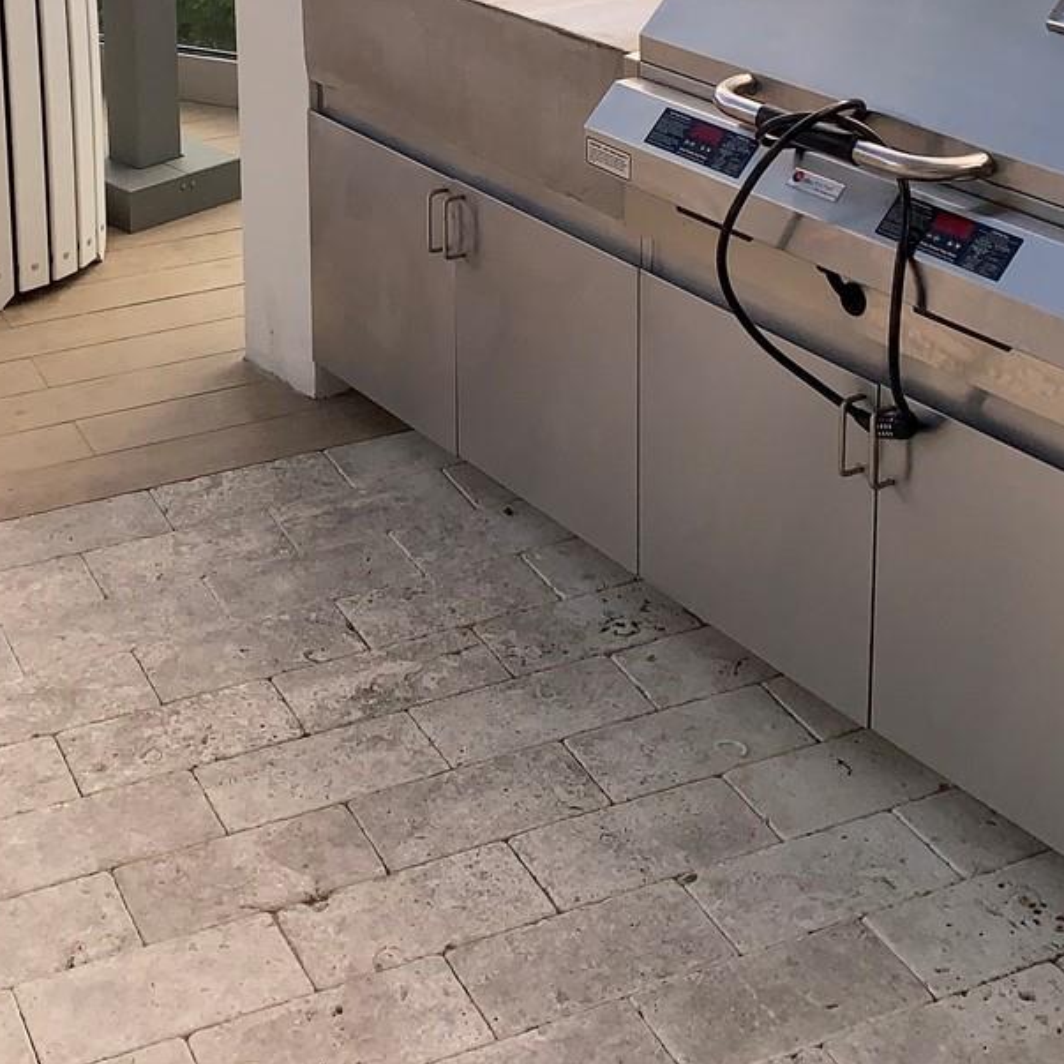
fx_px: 2121
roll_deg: +0.7
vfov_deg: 26.7
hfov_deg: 28.1
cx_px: 457
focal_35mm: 61
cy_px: 9
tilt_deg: -13.2
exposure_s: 1/2481
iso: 25
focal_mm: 4.25
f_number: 1.8
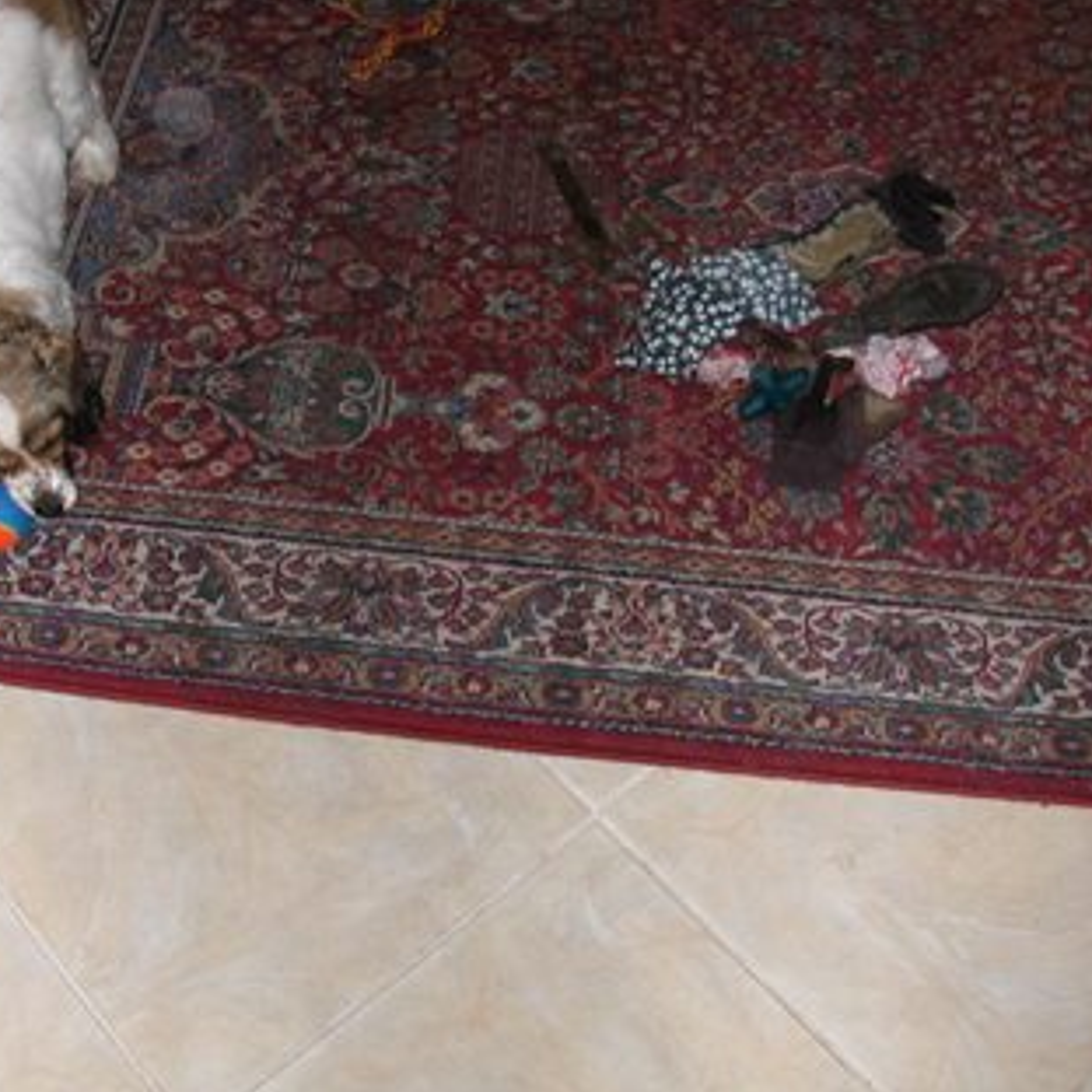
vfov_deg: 36.0
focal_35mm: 47
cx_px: 340
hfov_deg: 35.6
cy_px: 511
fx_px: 1677
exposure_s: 1/59.9
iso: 100
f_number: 2.7
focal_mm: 5.6
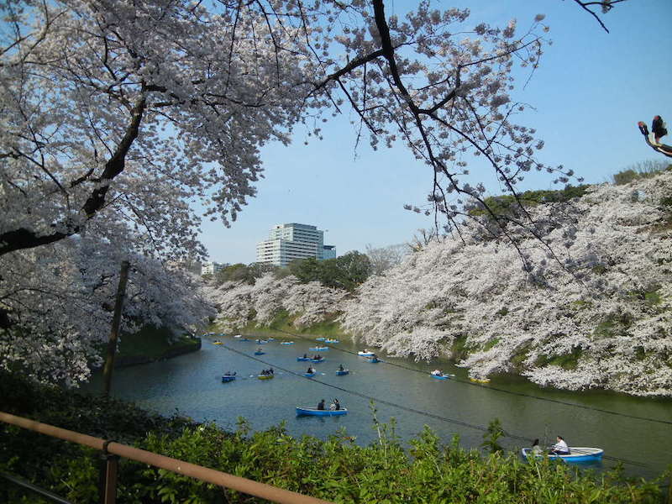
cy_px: 252
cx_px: 336
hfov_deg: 60.0
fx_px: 582
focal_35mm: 30
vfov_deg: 46.8
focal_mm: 5.4
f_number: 7
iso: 160
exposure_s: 1/342
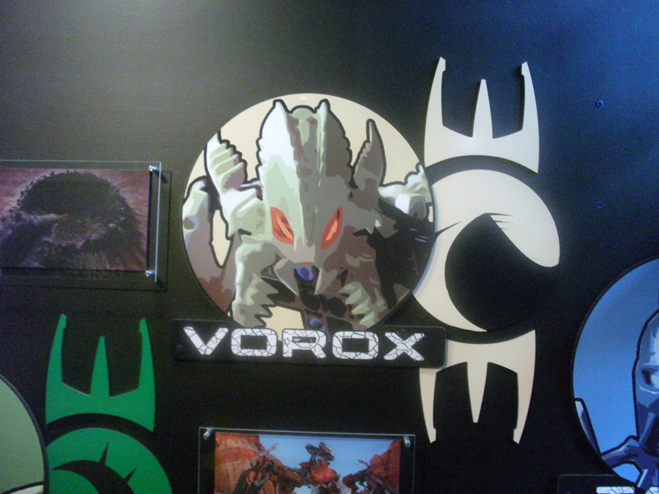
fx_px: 723
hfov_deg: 49.0
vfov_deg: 37.7
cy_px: 247
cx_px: 330
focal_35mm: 38
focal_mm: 6.3
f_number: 3.1
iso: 900
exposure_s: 1/60
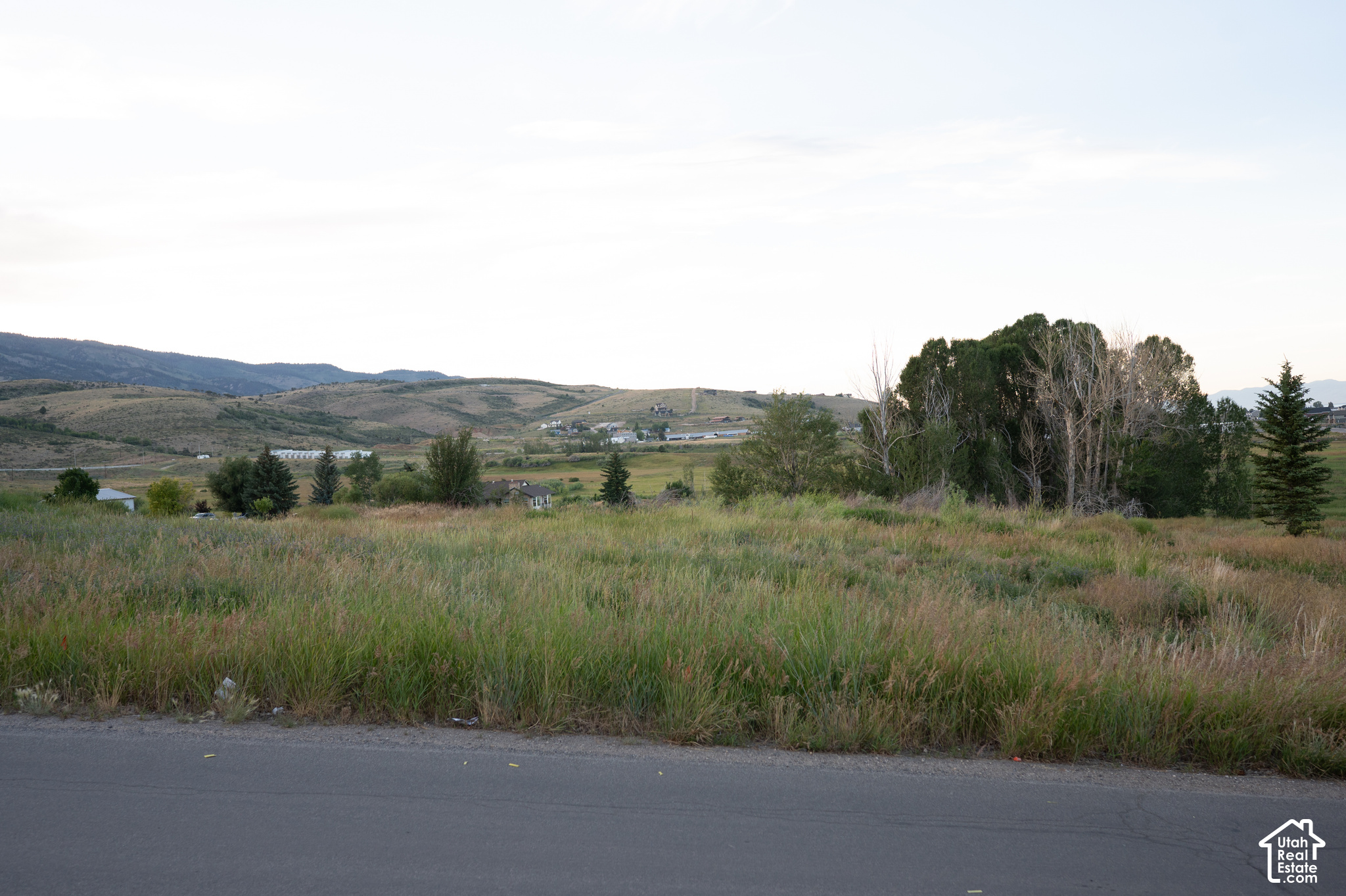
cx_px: 673
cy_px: 448
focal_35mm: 36
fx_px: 1352
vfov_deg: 36.7
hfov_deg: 52.9
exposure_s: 1/320
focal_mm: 35
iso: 400
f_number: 4
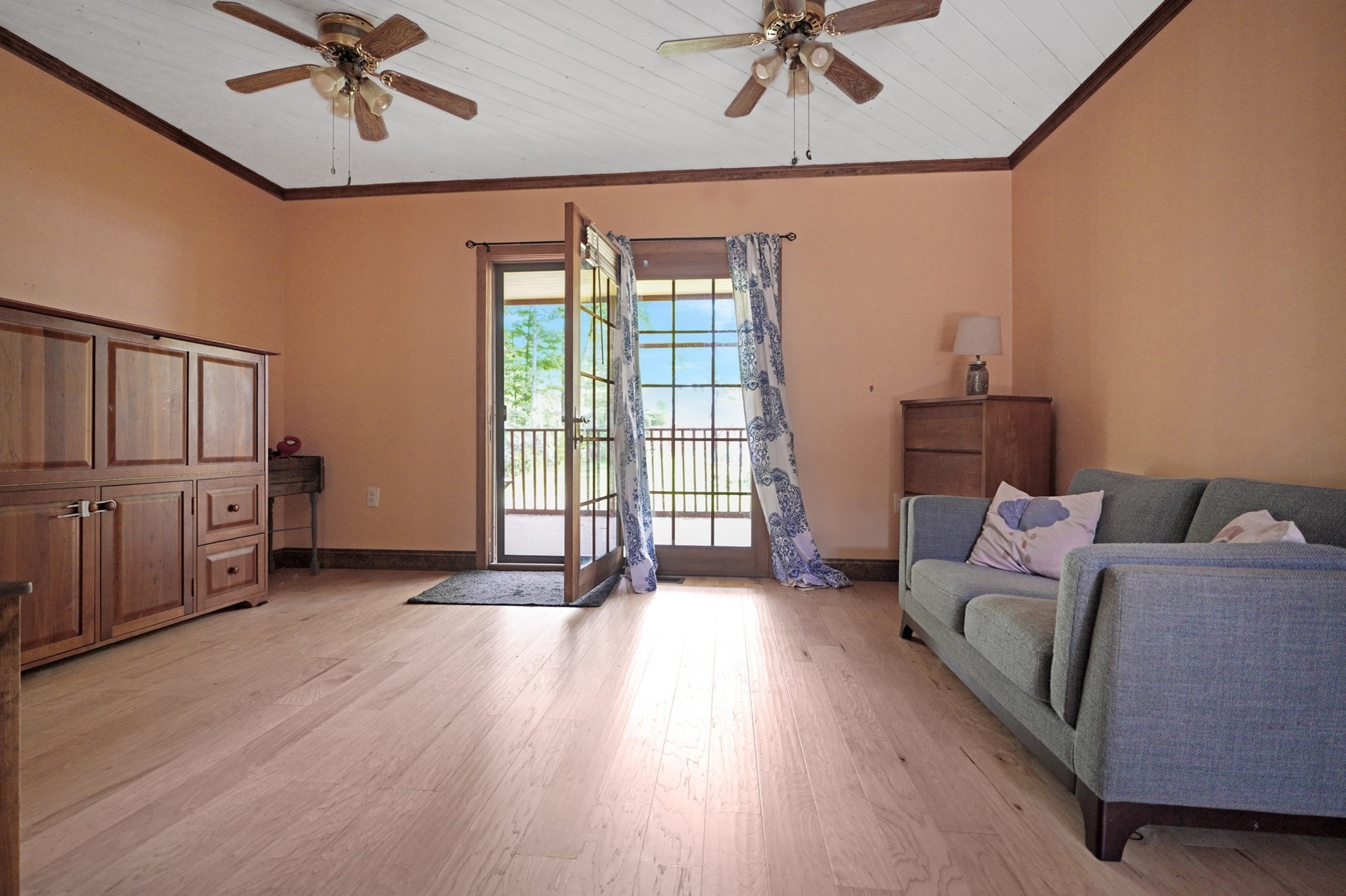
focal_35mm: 16
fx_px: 617
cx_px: 673
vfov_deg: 72.0
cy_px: 448
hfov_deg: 95.0
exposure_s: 1/80
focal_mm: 11
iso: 160
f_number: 1.8
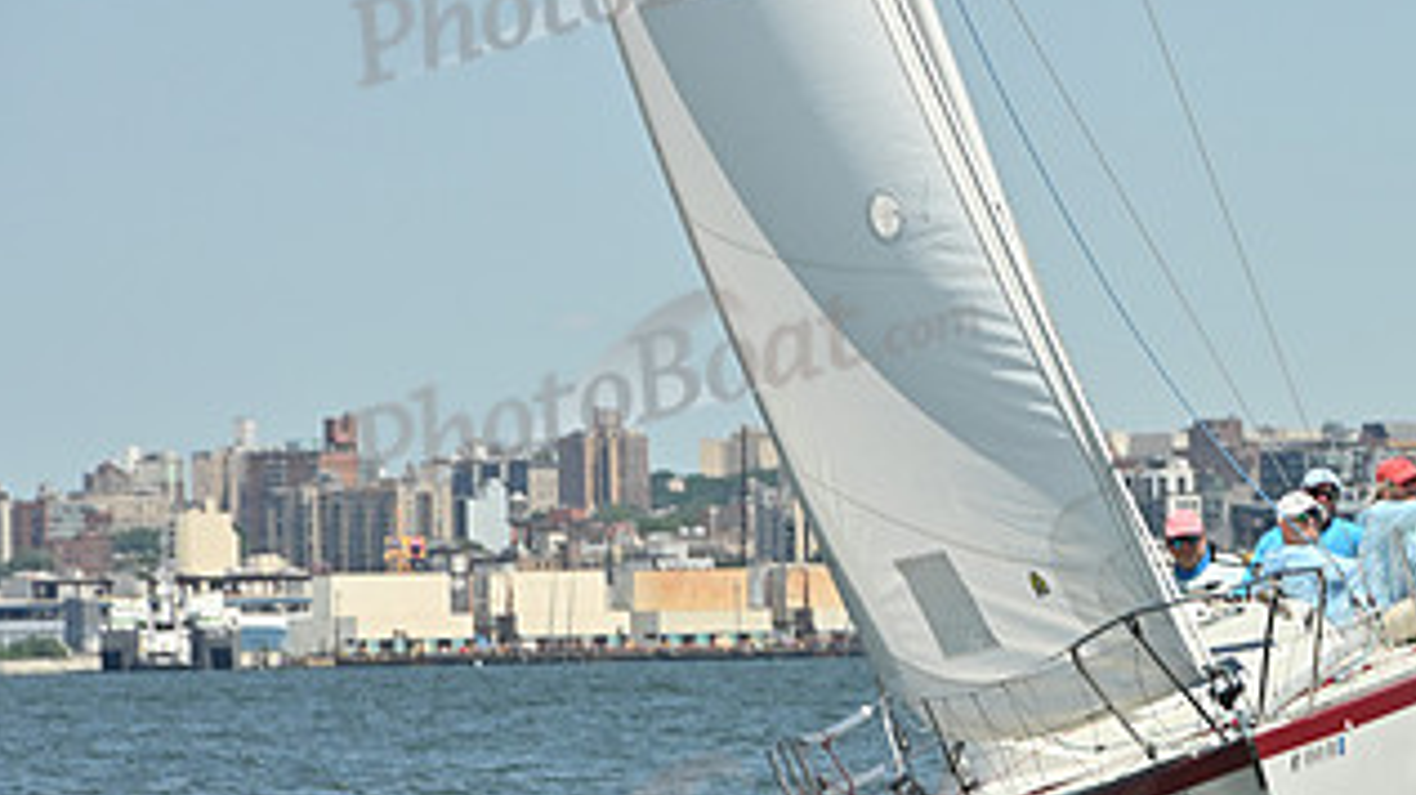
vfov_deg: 3.2
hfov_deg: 5.6
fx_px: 14412
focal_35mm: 384
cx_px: 1215
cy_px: 552
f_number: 11
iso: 320
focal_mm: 200
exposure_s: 1/1000
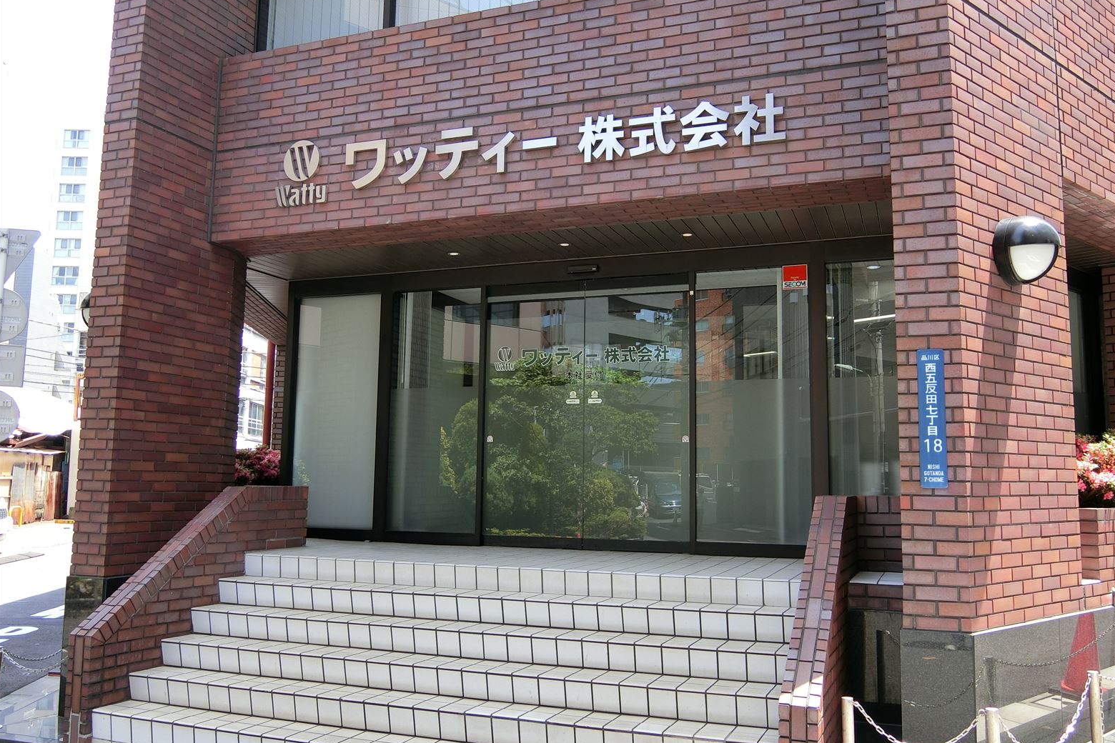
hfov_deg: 58.7
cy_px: 362
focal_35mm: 32
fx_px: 991
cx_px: 569
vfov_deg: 41.1
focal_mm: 6.4
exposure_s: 1/160
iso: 80
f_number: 3.3
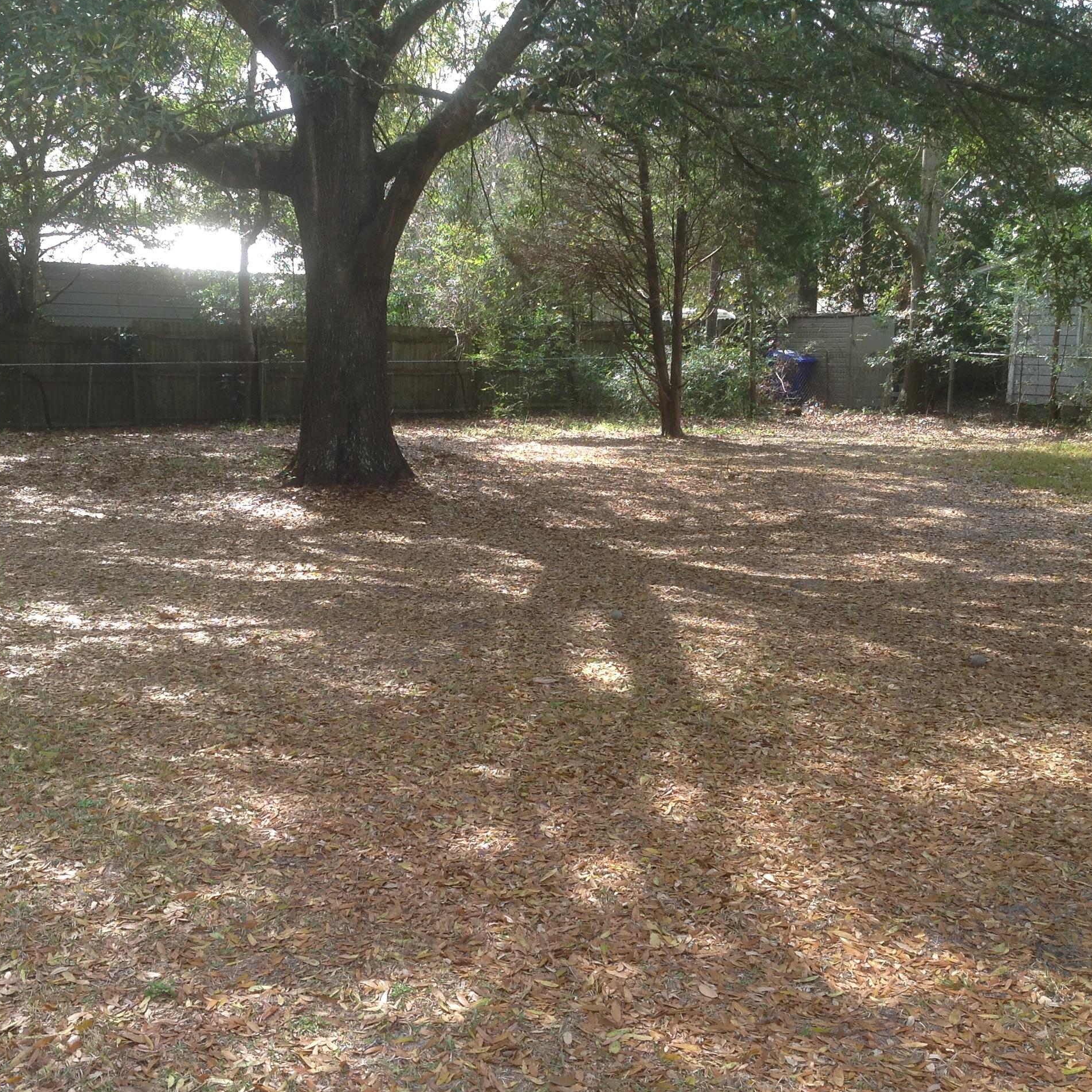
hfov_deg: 39.8
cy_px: 542
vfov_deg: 40.0
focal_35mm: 42
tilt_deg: -9.2
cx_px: 413
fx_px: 1499
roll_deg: -3.6
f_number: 2.4
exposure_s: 1/204
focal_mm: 4.28
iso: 50
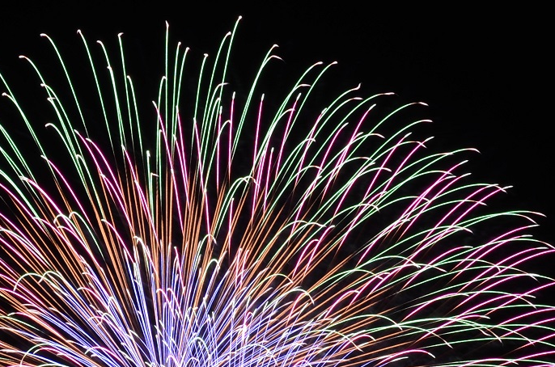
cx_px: 299
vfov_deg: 3.2
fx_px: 6629
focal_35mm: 431
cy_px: 563
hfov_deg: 4.8
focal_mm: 80
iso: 100
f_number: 9
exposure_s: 11
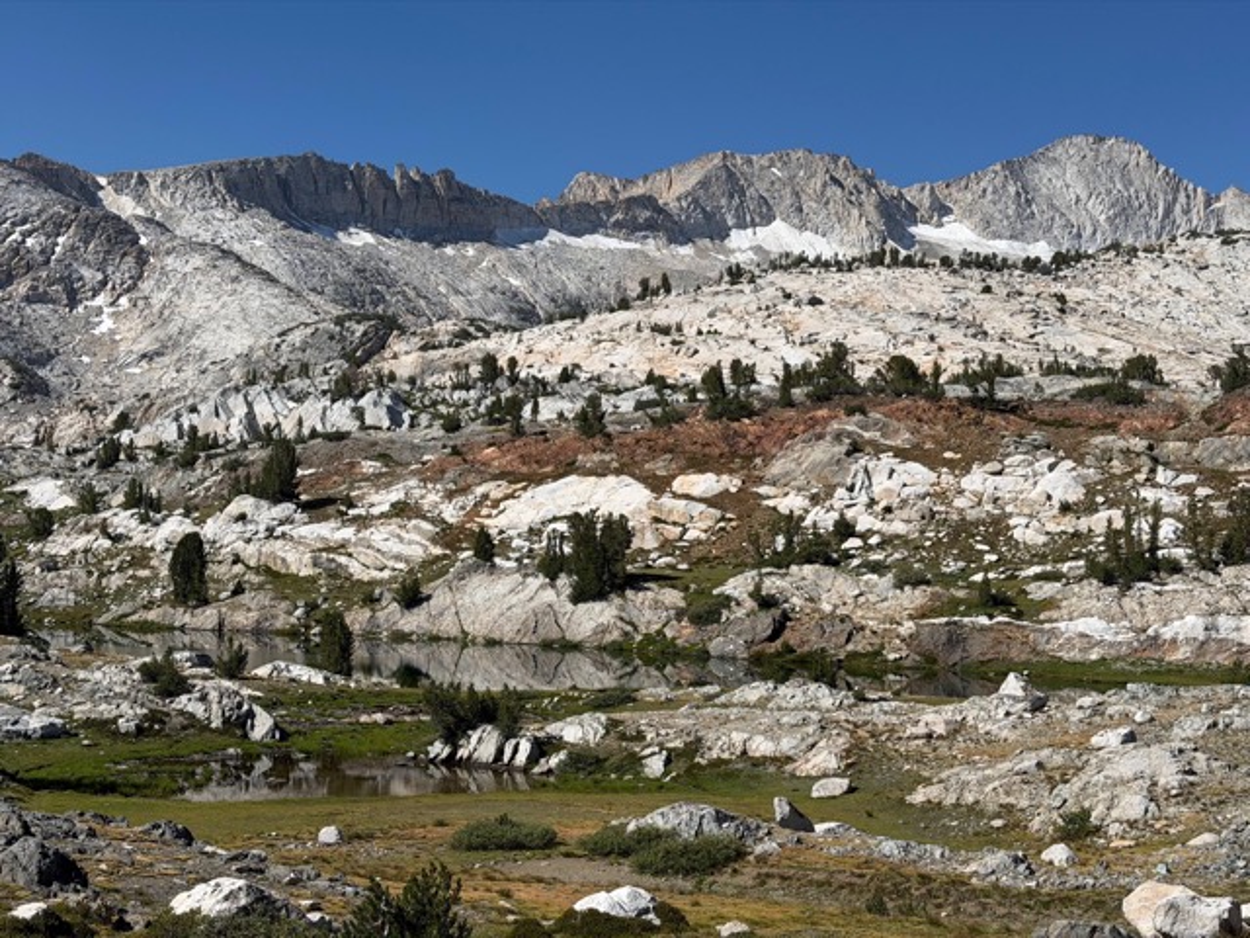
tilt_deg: +1.4
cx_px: 625
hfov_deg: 39.7
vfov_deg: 30.3
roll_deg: -0.6
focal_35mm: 48
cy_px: 469
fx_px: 1733
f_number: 1.78
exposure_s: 1/7874
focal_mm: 6.76
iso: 64
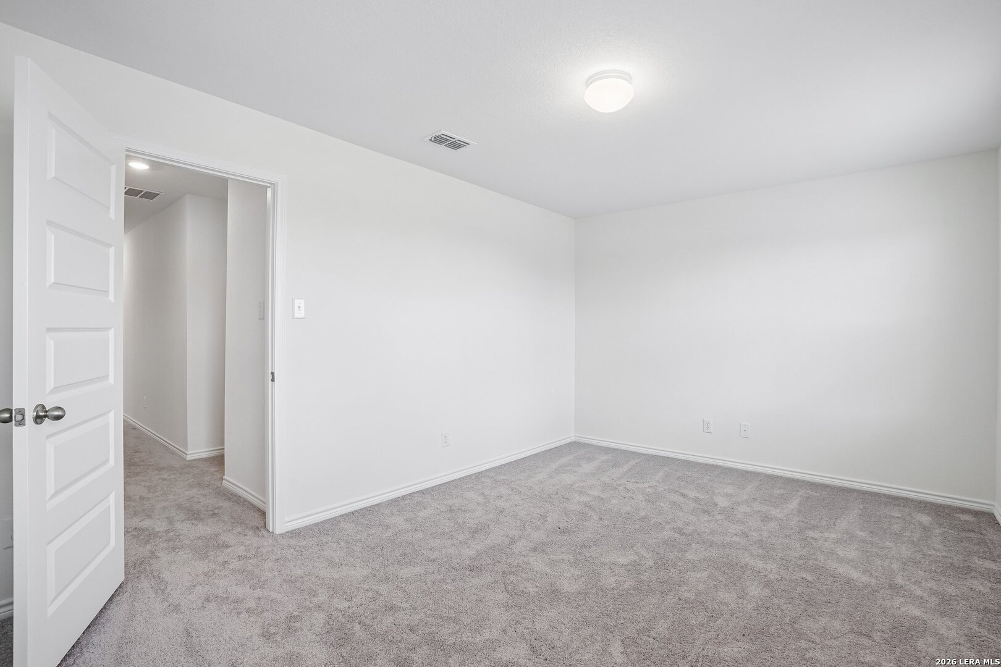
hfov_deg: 96.7
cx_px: 500
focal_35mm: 16
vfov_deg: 73.7
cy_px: 334
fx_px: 445
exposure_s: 1/40
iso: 400
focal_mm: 16
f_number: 9
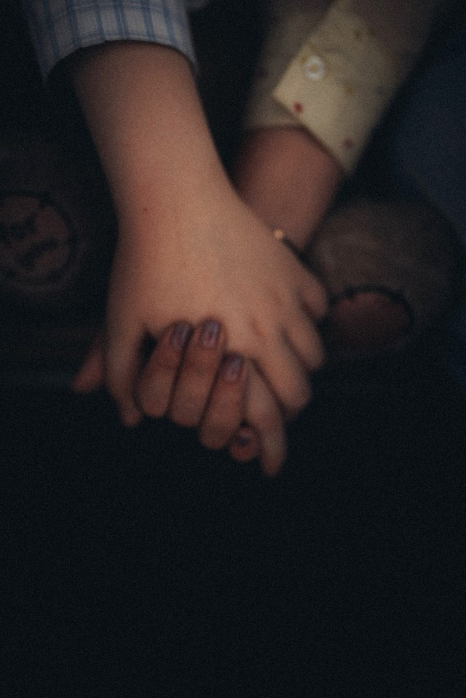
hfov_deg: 37.9
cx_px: 233
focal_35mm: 35
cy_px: 349
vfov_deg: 54.4
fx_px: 680
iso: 100
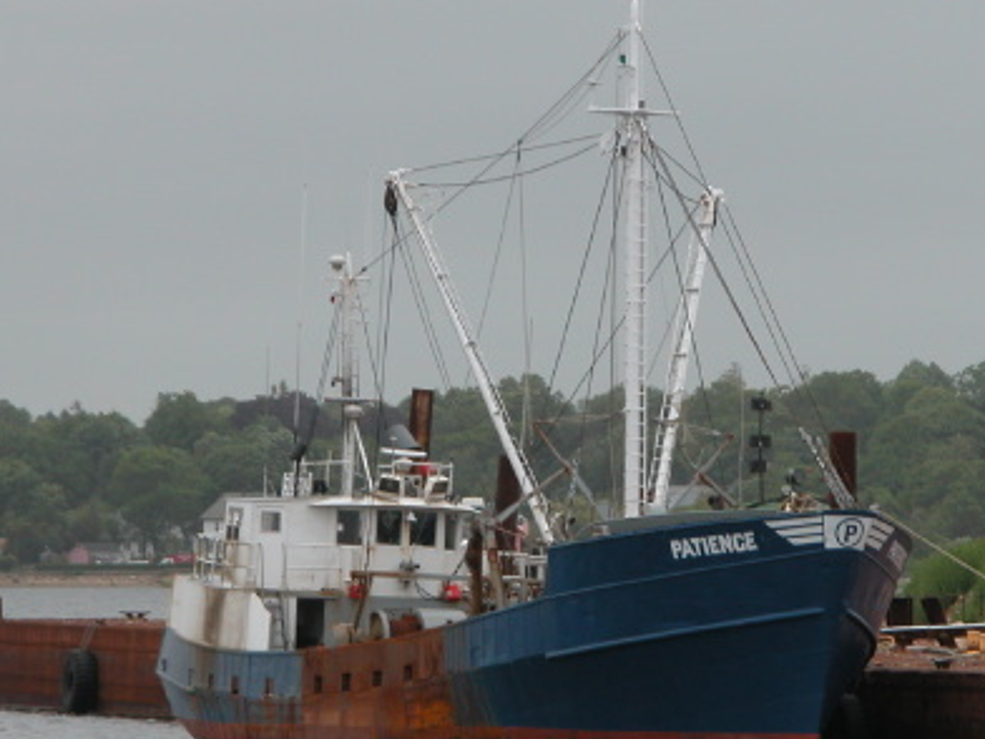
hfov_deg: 5.6
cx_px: 618
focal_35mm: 351
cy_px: 440
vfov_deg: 4.2
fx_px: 9988
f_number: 5.1
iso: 100
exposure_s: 1/312
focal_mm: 48.5
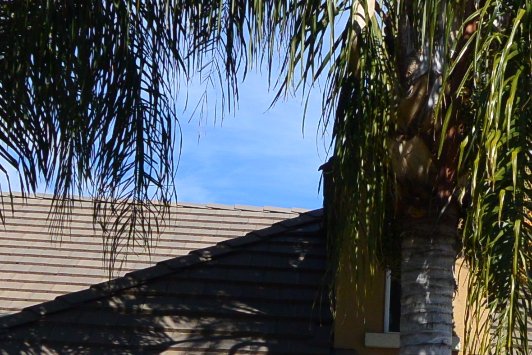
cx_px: 596
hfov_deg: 15.9
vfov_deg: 10.8
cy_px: 436
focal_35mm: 125
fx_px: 1847
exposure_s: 1/1250
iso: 160
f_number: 5
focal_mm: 12.2
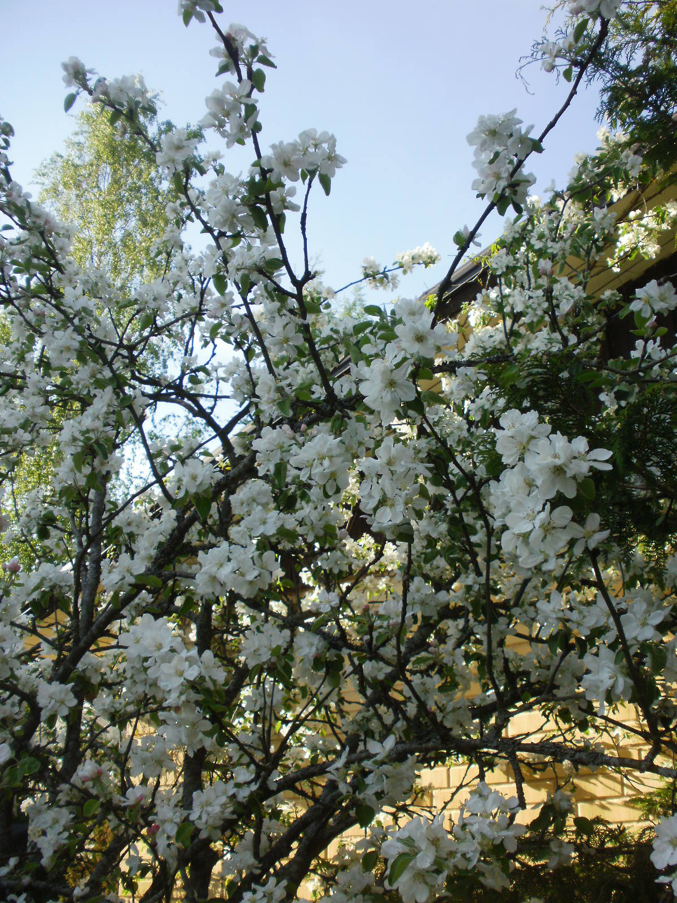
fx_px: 939
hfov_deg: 39.7
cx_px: 338
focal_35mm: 36
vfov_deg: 51.4
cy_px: 452
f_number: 3.5
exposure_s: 1/320
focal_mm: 6.3
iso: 100
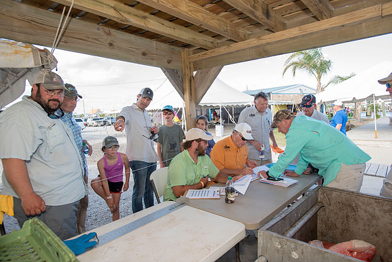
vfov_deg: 57.3
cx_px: 196
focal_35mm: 22
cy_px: 131
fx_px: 240
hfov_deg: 78.6
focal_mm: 22
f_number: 4.5
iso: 250
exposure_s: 1/200
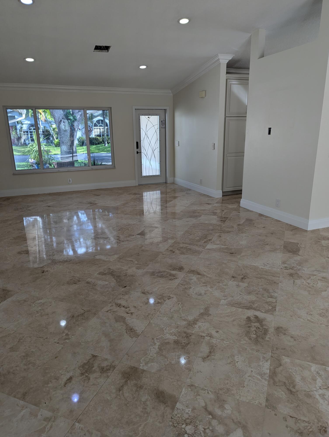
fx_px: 303
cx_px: 164
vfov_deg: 71.5
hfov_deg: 56.9
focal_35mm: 24
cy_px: 218
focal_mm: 6.81
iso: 43
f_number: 1.85
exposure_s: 1/175
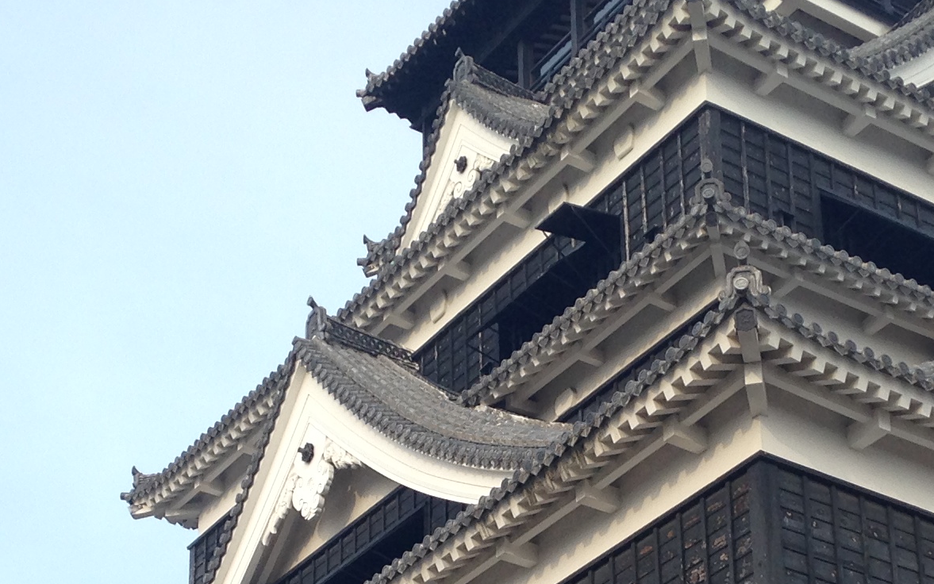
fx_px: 2469
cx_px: 538
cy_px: 723
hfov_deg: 21.4
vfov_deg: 13.1
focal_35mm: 97
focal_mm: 4.12
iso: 50
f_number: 2.4
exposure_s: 1/390
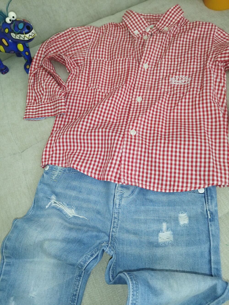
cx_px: 114
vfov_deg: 69.4
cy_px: 152
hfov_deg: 54.9
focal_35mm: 25
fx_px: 220
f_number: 1.89
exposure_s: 1/33.3
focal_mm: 5.95
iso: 620
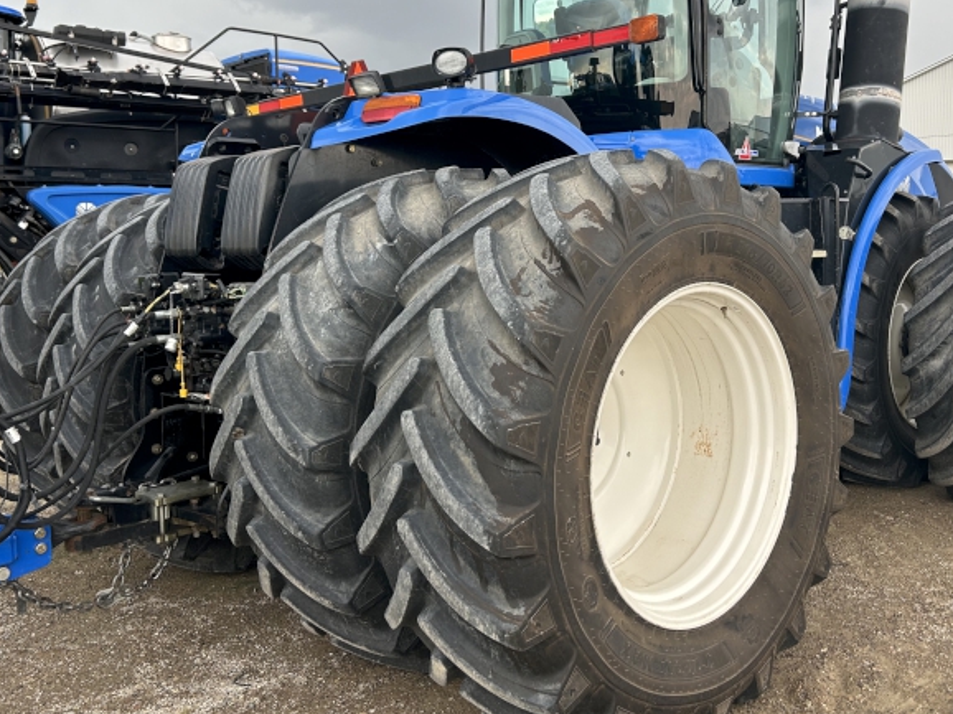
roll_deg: -0.8
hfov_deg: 51.3
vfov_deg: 39.5
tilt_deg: -2.1
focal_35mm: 36
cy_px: 303
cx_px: 533
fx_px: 991
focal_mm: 5.7
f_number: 1.5
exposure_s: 1/204
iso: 40
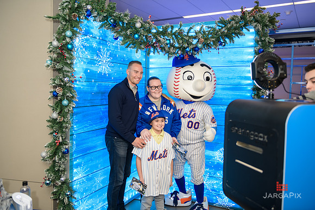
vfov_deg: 42.3
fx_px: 271
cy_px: 105
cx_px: 158
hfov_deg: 60.3
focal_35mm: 31
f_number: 3.2
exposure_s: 1/125
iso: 400
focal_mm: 31
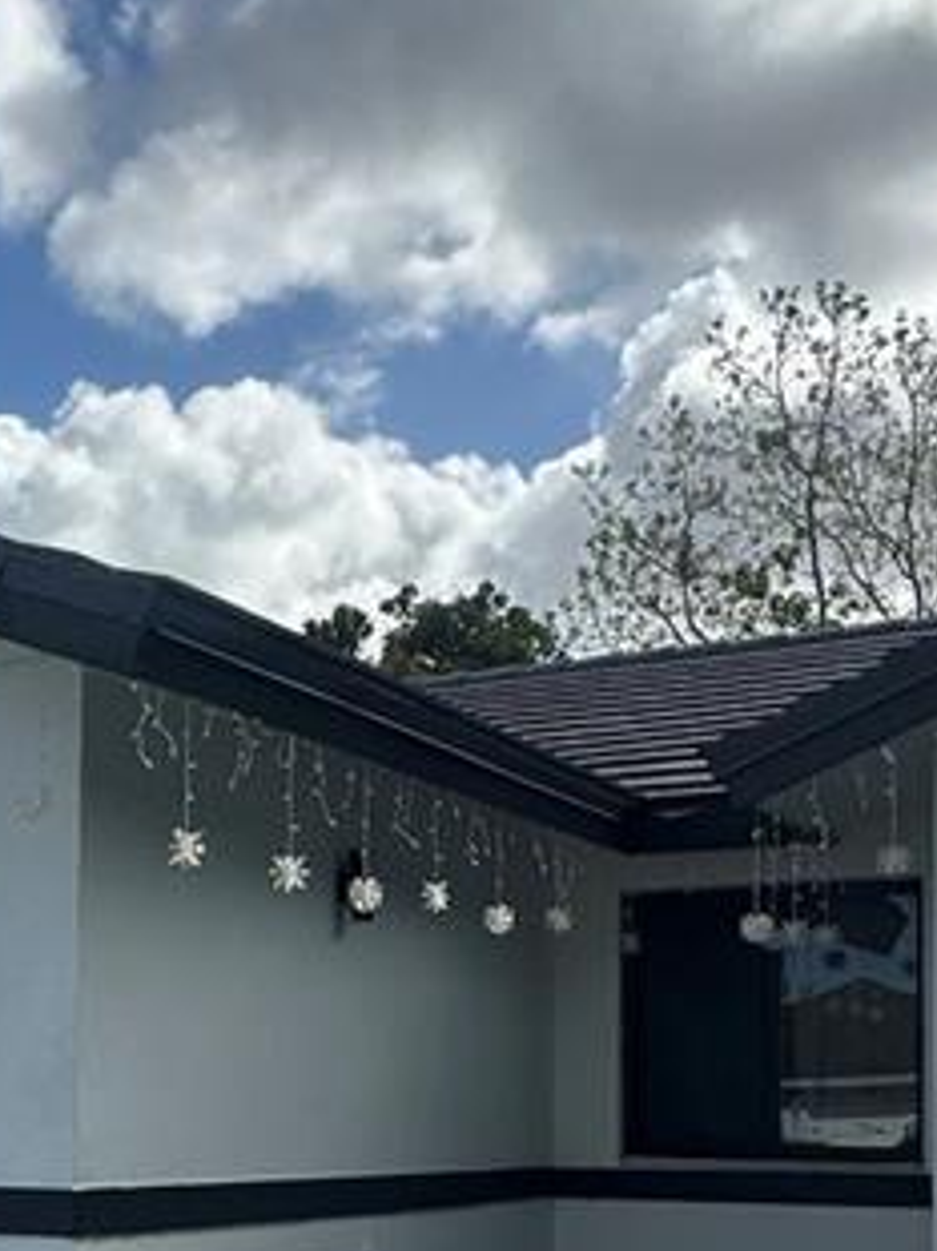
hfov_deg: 26.1
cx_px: 80
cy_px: 1026
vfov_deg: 34.3
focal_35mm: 54
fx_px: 1950
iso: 50
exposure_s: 1/2618
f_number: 2.2
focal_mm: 2.22
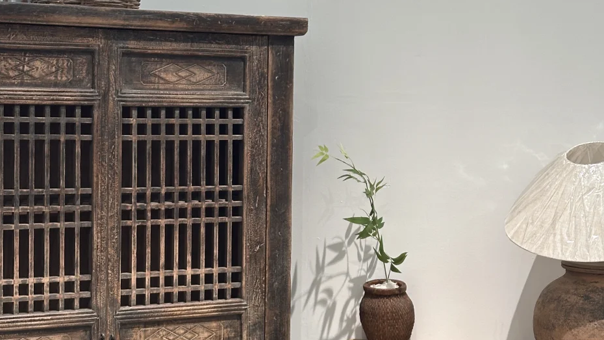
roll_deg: -0.8
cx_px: 290
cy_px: 169
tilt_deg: -1.4
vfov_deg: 14.9
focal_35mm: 81
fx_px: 1297
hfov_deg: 26.2
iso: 50
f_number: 1.78
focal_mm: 6.86
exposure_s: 1/50
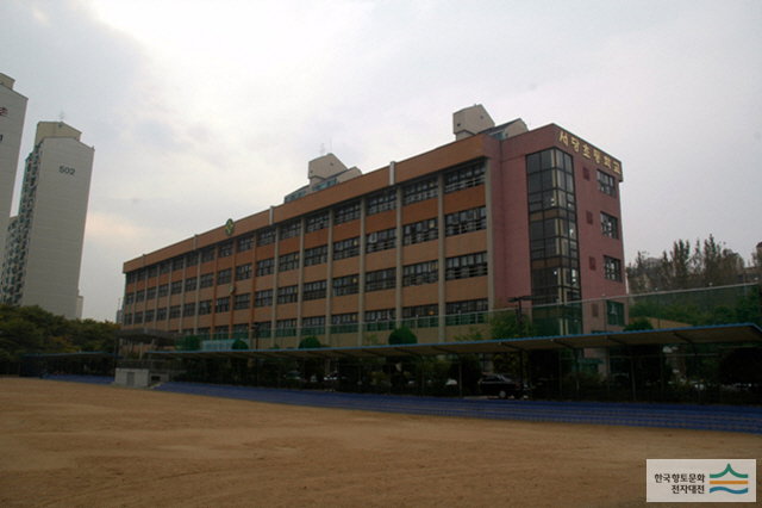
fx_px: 571
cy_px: 254
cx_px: 381
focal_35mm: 27
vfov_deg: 47.9
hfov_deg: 67.4
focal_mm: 18
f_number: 8
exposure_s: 1/250
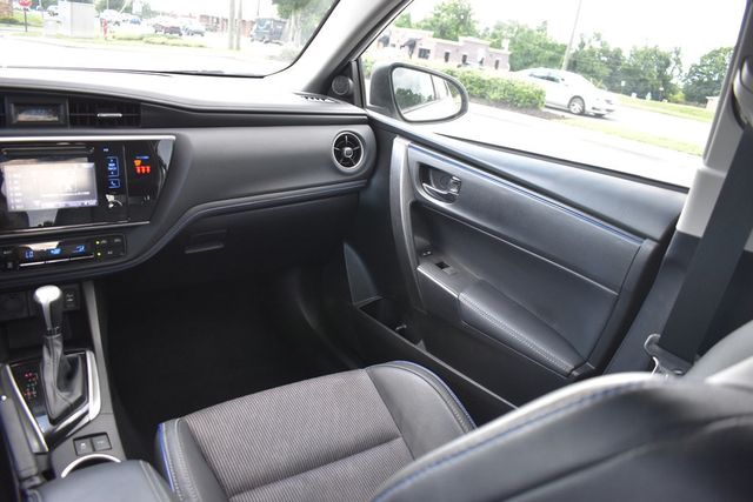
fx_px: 565
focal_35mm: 27
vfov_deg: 48.0
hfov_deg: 67.4
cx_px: 376
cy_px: 251
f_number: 3.5
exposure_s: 1/160
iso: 800
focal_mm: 18
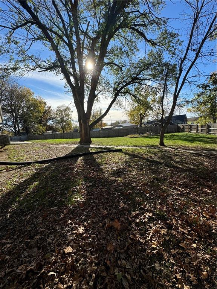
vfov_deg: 102.1
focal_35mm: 14
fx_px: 117
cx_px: 108
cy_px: 144
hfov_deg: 85.7
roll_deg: +5.7
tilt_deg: -9.4
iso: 40
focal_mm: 2.22
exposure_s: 1/1020
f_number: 2.2
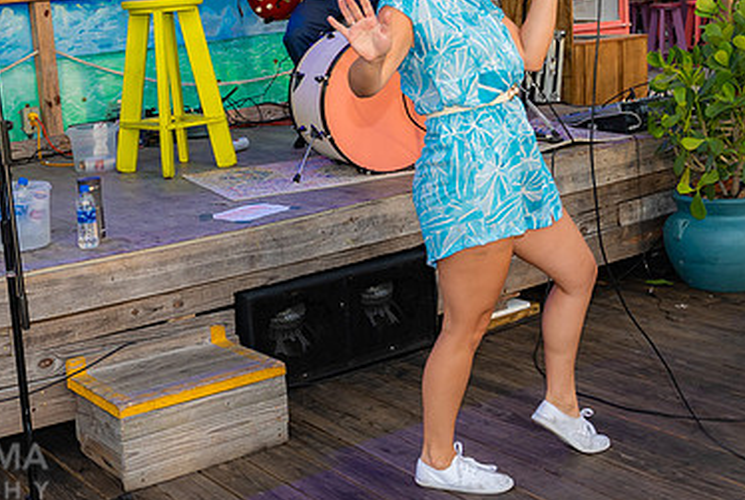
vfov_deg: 22.6
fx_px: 1244
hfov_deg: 33.2
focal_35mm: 60
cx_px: 276
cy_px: 157
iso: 400
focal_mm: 27
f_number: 5.6
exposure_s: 1/160
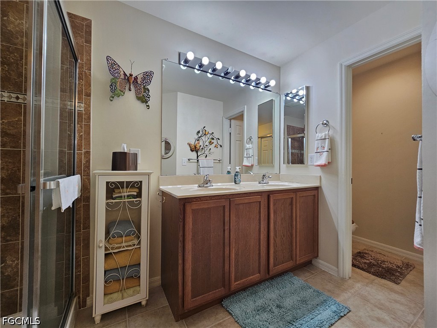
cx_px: 218
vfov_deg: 89.9
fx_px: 164
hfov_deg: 106.2
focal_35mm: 13
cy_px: 164
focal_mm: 2.2
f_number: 2.2
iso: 80
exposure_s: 1/60
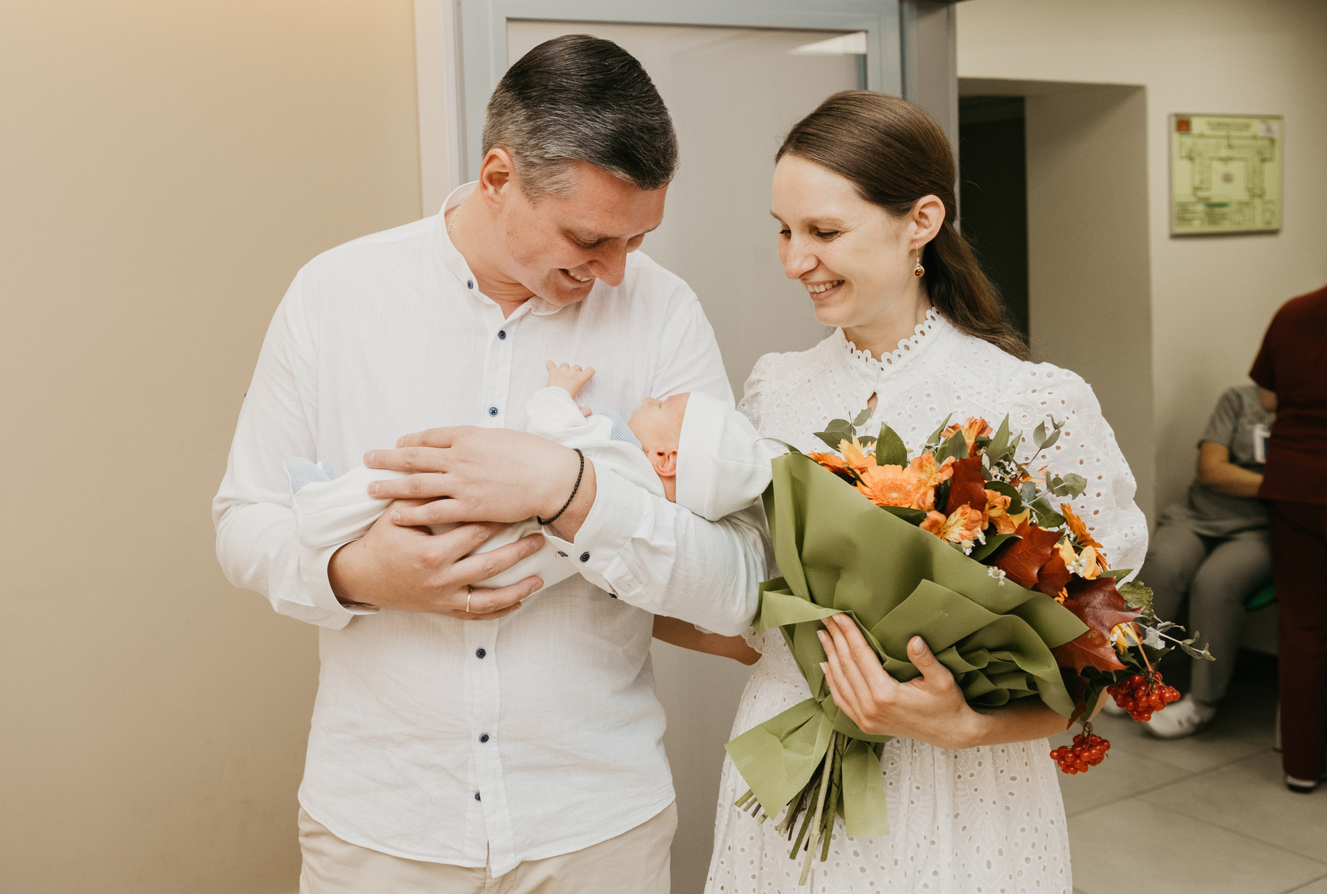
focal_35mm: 40
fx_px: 1479
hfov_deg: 47.8
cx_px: 488
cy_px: 346
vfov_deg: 33.5
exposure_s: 1/160
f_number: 4
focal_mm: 27
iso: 250
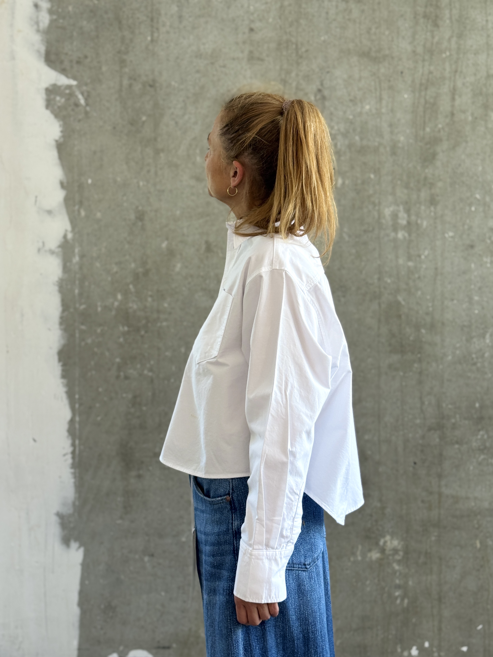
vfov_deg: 39.7
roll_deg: +0.0
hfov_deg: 30.3
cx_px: 246
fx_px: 912
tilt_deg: -2.3
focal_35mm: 48
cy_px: 328
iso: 64
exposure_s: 1/100
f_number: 1.78
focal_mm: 6.76
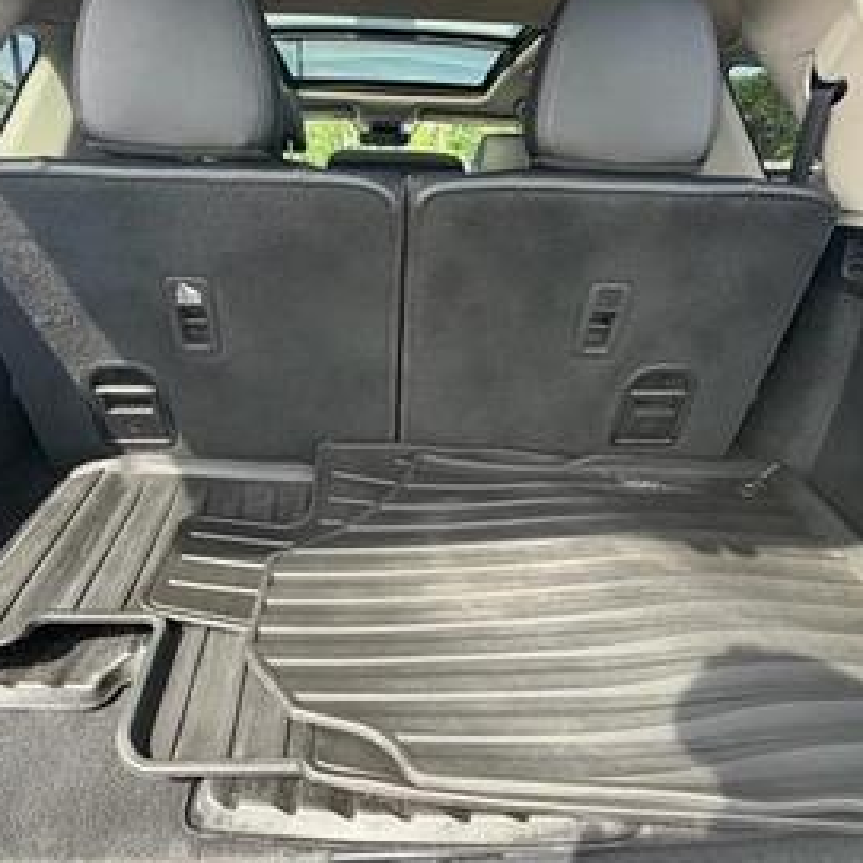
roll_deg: -0.5
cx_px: 424
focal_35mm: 23
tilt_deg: -17.1
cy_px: 369
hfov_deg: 67.3
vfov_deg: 66.9
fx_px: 649
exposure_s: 1/159
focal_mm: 2.22
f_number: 2.2
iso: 64
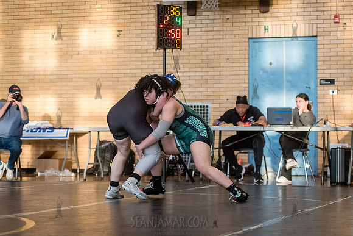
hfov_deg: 21.0
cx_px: 182
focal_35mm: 97
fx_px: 952
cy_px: 108
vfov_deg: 14.1
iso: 5000
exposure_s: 1/400
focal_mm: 80
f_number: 3.5
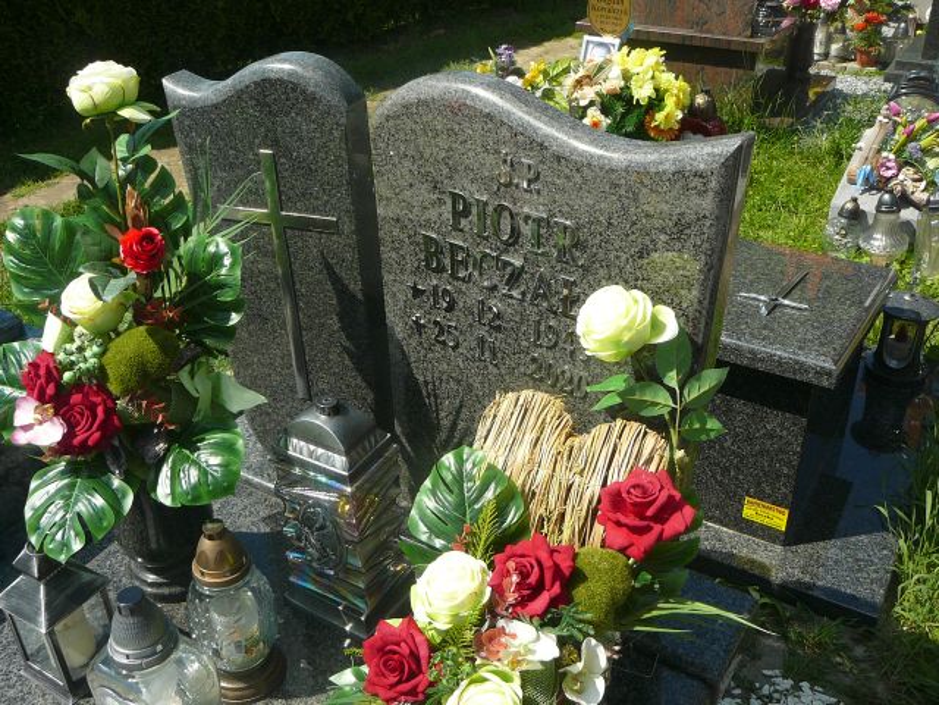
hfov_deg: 52.6
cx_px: 470
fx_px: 949
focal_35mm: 35
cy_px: 352
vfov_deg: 40.7
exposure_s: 1/400
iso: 80
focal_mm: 5.2
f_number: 5
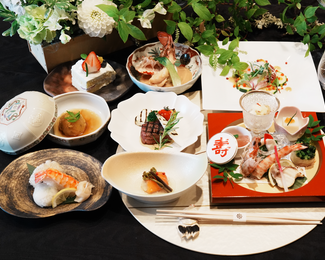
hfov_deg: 30.8
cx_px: 203
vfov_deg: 25.0
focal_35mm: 61
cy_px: 123
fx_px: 587
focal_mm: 45
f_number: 8
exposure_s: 1/50
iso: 5000
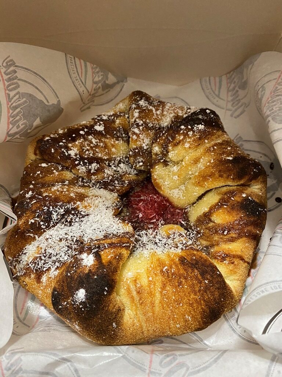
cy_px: 188
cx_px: 141
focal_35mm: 26
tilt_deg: -63.1
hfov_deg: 53.1
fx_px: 282
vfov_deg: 67.3
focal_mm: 4.25
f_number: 1.8
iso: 400
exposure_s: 1/60
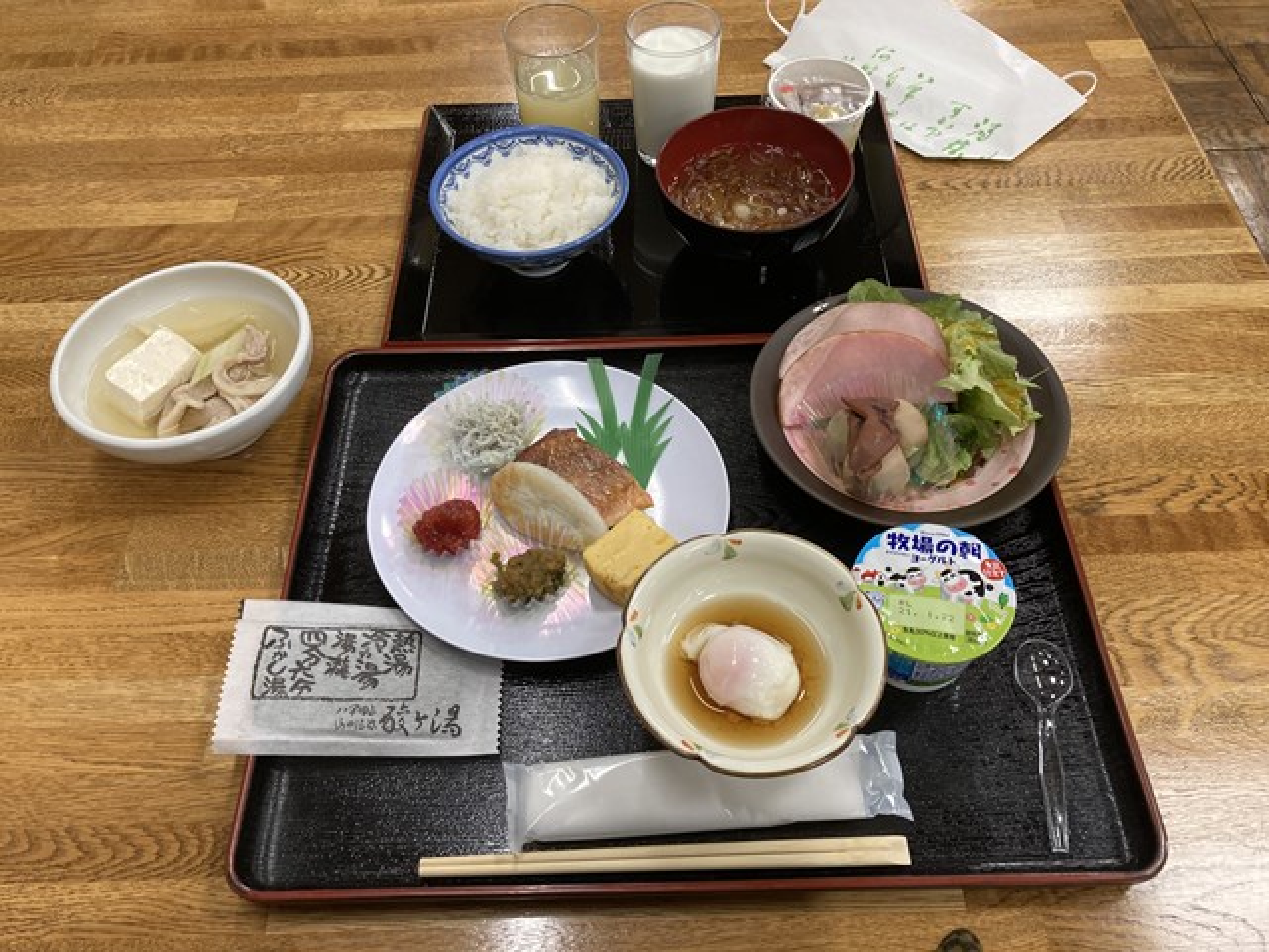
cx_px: 634
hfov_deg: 63.4
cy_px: 476
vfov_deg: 49.7
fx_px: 1026
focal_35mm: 28
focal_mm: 3.99
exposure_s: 1/102
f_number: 1.8
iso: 80
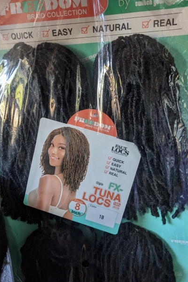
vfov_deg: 61.9
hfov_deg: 43.6
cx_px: 94
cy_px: 135
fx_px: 235
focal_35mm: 30
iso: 54
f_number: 1.73
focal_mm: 4.38
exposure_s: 1/24.6
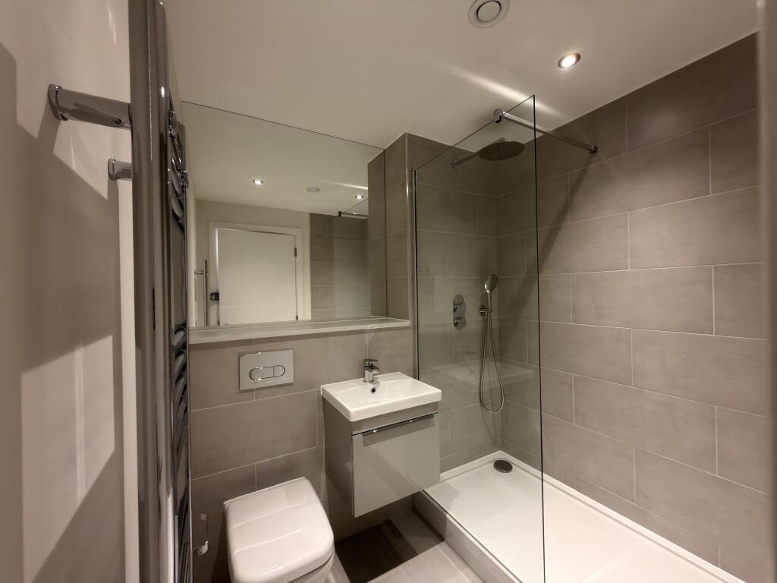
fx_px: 314
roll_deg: +0.8
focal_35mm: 14
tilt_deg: +0.2
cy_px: 292
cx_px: 388
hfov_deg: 102.1
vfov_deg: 85.7
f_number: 2.2
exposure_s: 1/25
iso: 125
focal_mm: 2.22
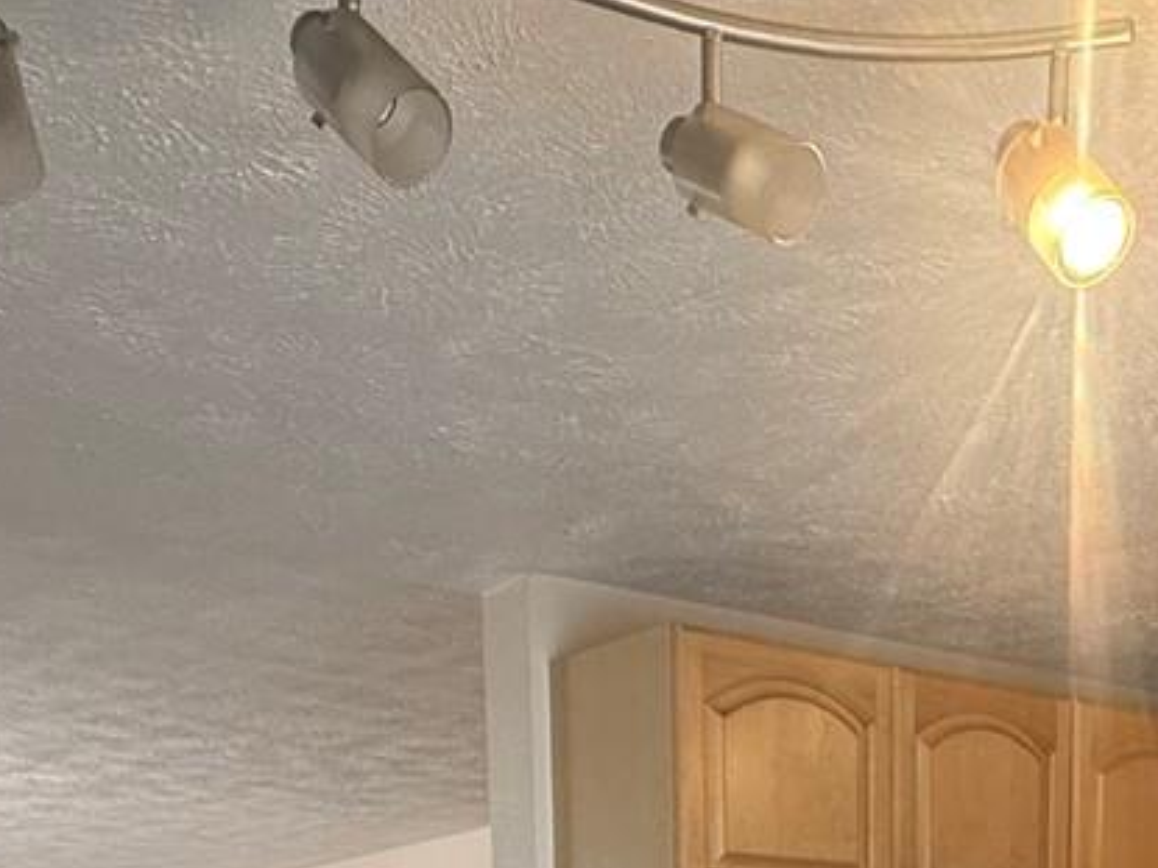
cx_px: 720
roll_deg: +1.4
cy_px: 1359
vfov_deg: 21.7
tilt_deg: -8.4
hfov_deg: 35.4
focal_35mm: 54
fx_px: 1806
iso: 250
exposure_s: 1/60
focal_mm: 2.22
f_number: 2.2
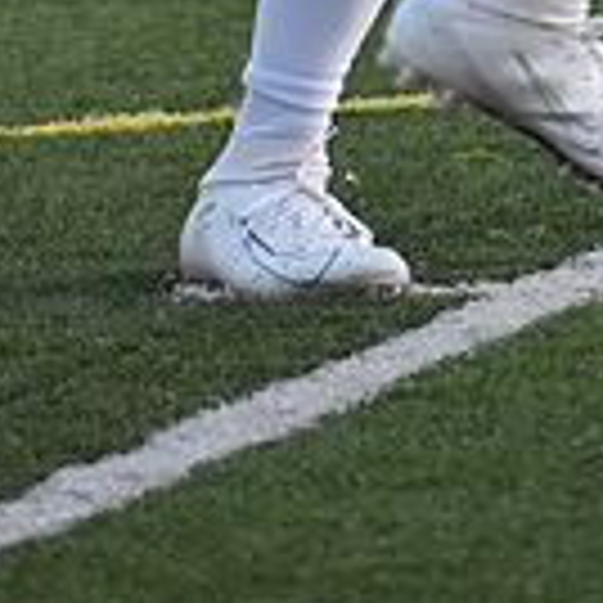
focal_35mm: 1215
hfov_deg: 1.4
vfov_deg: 1.4
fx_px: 23945
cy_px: -693
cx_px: 475
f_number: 5.6
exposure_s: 1/500
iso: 2200
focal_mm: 220
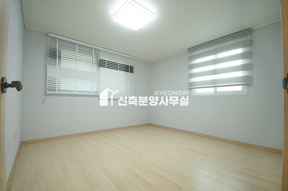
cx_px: 144
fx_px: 120
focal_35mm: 15
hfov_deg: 100.4
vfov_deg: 77.2
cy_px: 96
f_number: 5.6
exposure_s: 1/100
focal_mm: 10
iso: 1600
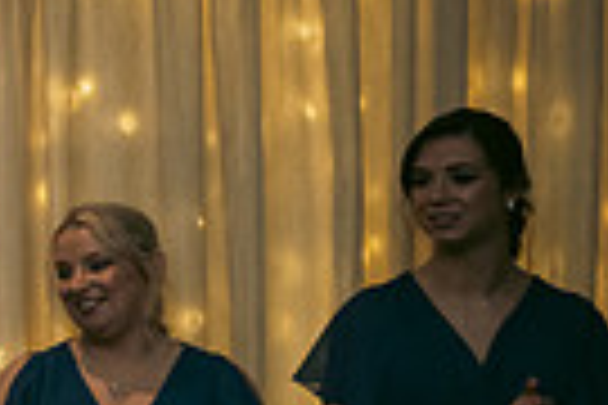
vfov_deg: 13.2
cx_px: -640
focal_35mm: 103
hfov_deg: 15.5
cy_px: 344
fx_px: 1739
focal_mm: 24
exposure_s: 1/160
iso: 800
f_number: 3.5
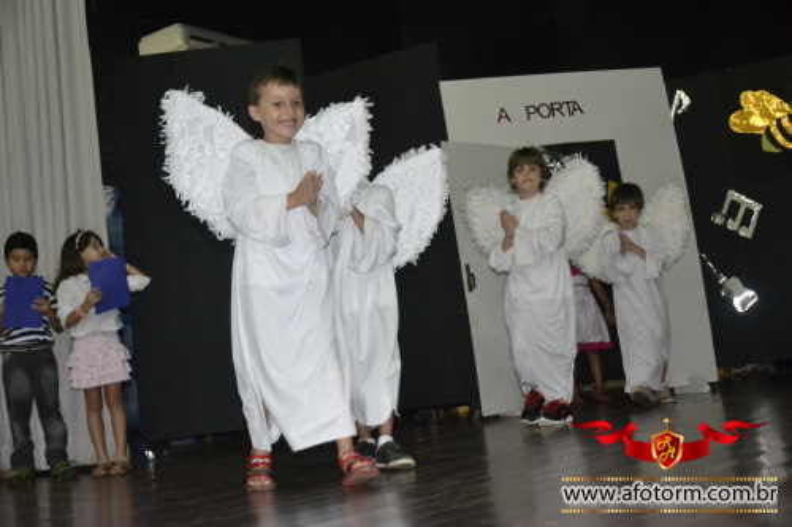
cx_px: 396
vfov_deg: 28.1
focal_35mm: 48
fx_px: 1056
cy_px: 264
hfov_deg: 41.1
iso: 3200
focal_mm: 32
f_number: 4.2
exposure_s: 1/60
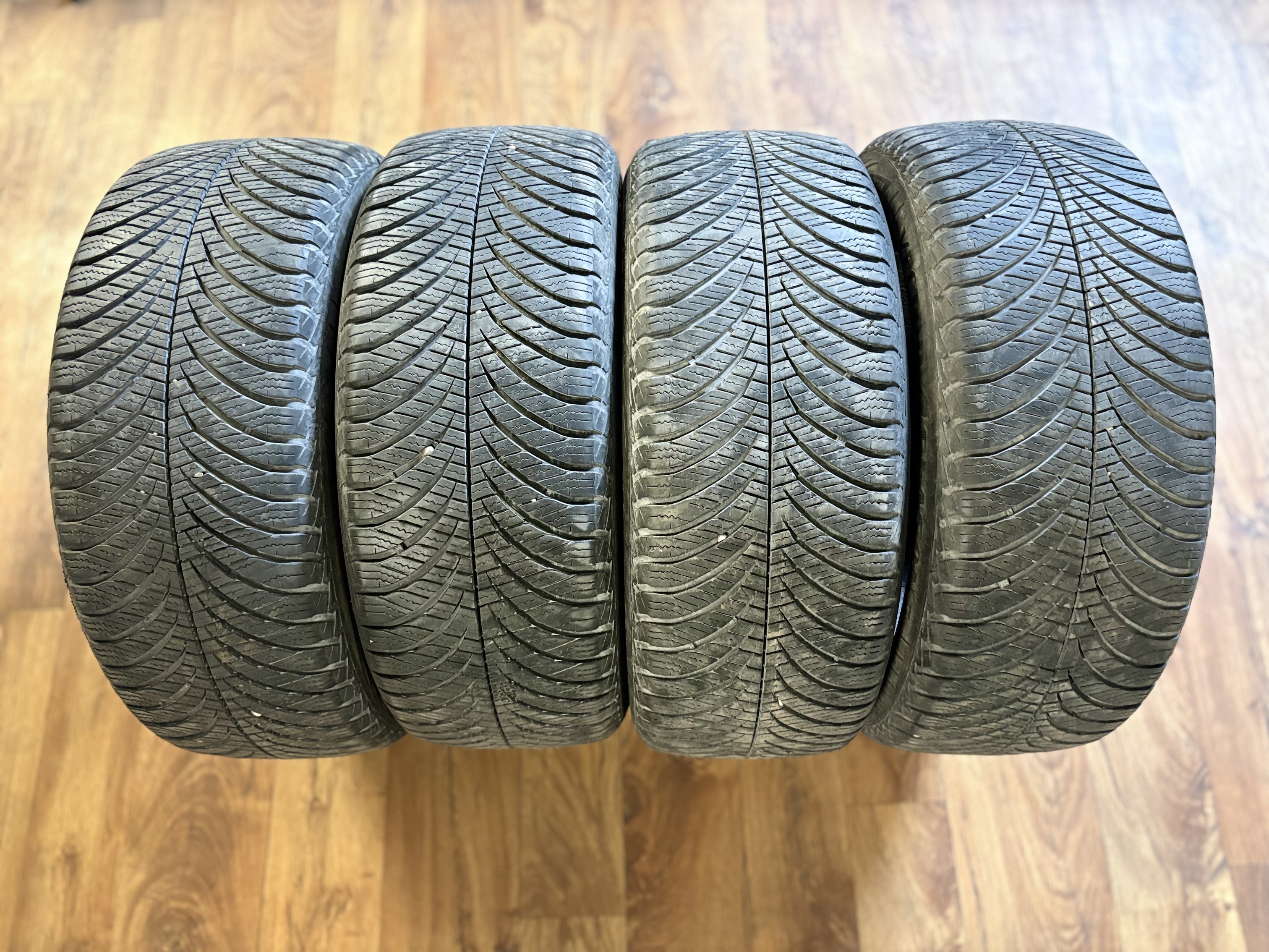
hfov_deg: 67.3
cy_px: 476
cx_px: 634
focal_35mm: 26
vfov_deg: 53.1
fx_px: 953
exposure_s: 1/25
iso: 500
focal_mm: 5.96
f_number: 1.6
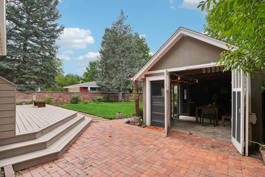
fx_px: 121
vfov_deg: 72.0
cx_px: 132
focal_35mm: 16
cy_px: 88
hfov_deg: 95.0
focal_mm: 11
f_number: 8
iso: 100
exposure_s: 1/200
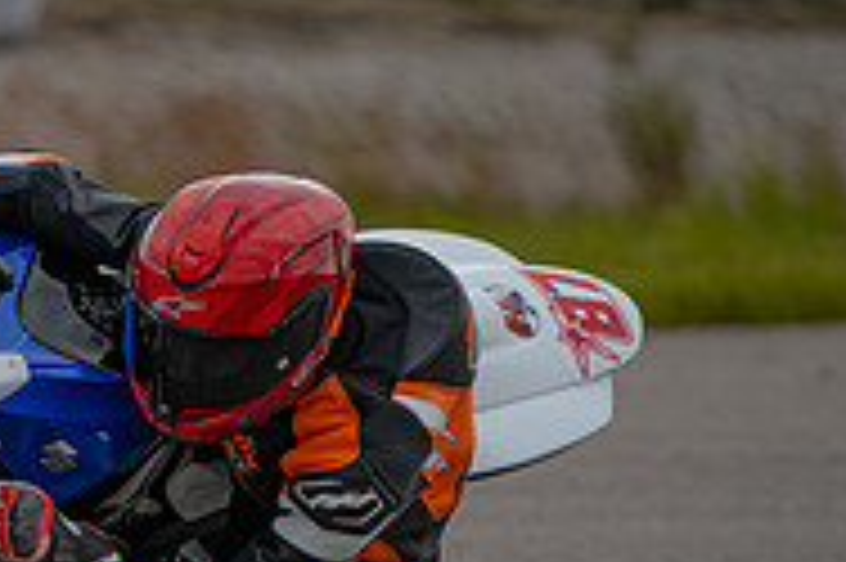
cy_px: 416
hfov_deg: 3.3
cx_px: -198
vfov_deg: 2.2
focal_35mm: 618
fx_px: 14510
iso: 110
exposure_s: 1/1600
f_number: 2.8
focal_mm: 200
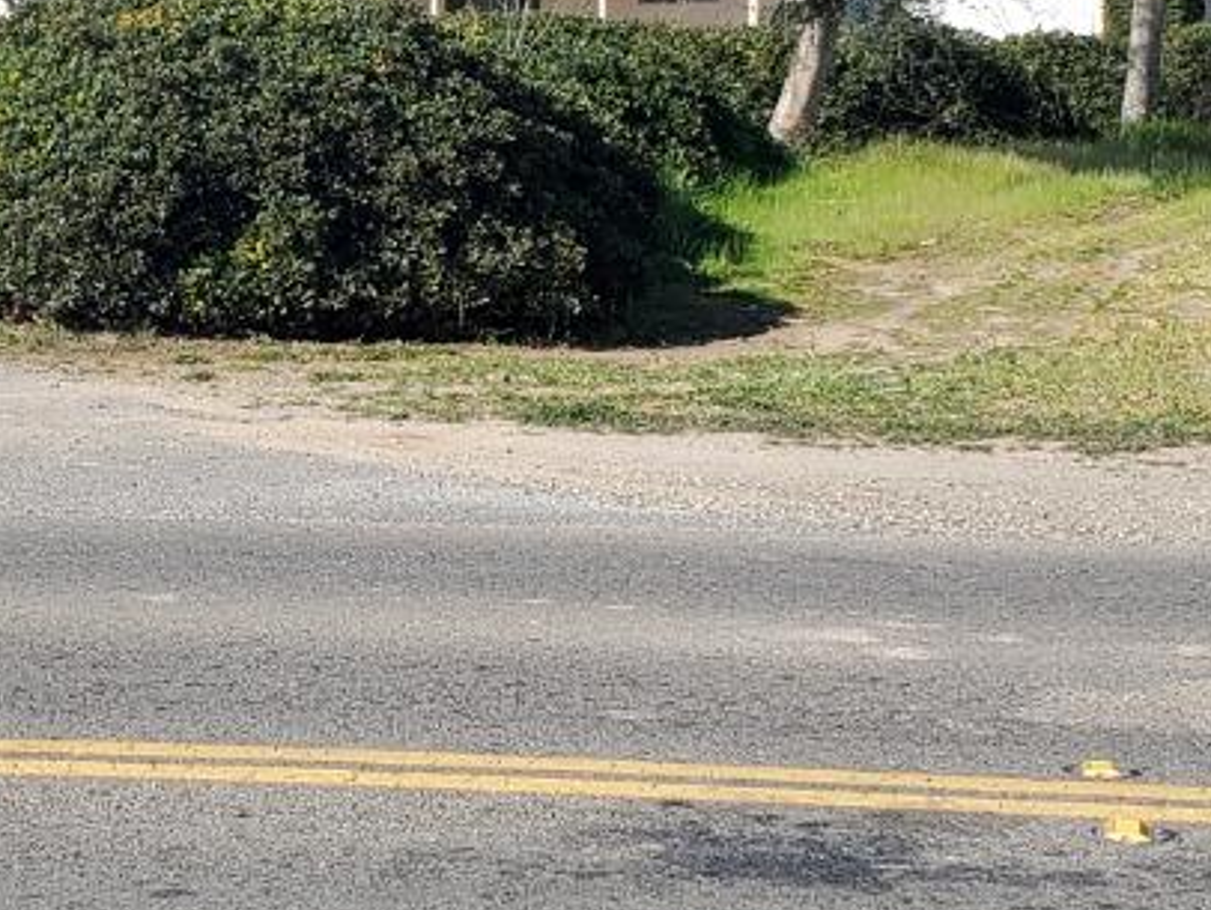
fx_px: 3360
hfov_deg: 20.4
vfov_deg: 15.4
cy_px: 246
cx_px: 397
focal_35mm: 96
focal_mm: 4.3
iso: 50
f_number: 2.4
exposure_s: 1/1163
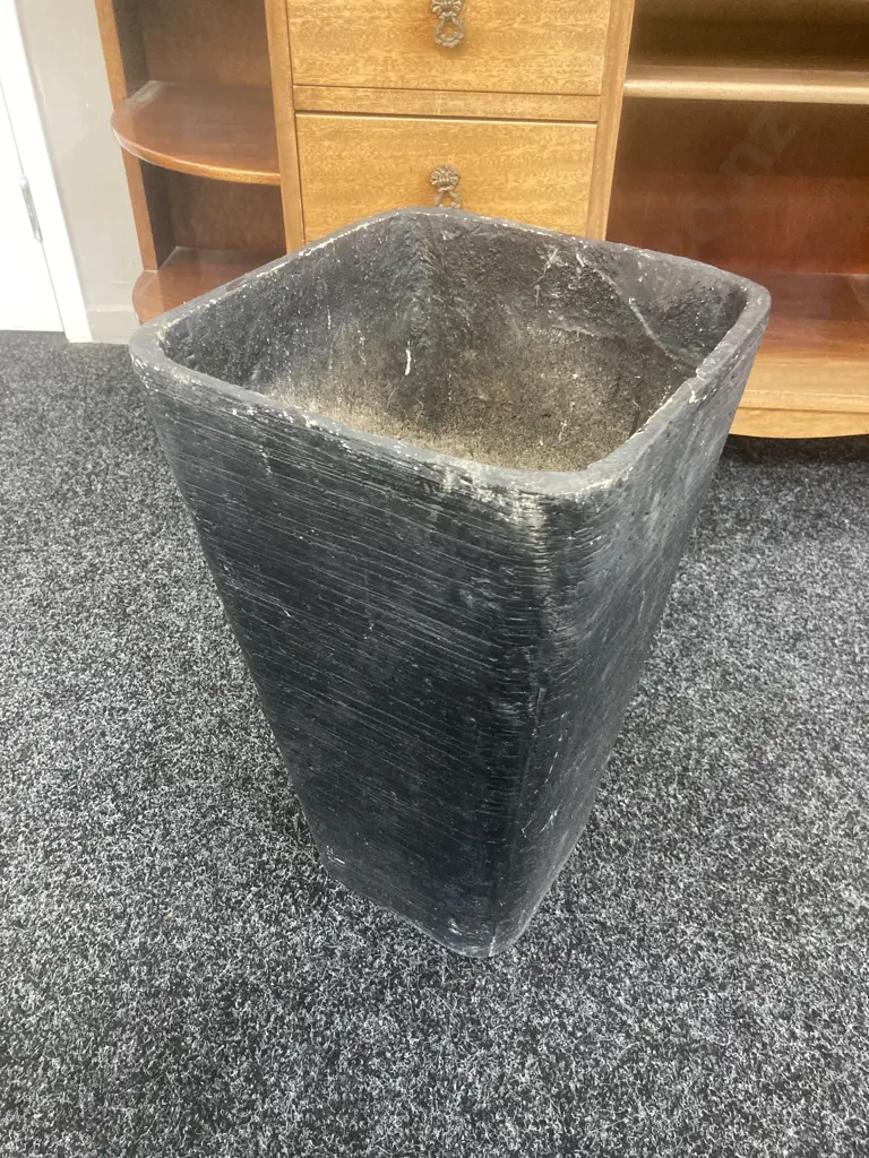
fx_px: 937
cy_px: 579
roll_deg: -3.4
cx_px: 434
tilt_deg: -38.8
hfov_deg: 49.7
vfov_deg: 63.4
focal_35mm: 28
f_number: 1.8
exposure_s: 1/25
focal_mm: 3.99
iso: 320
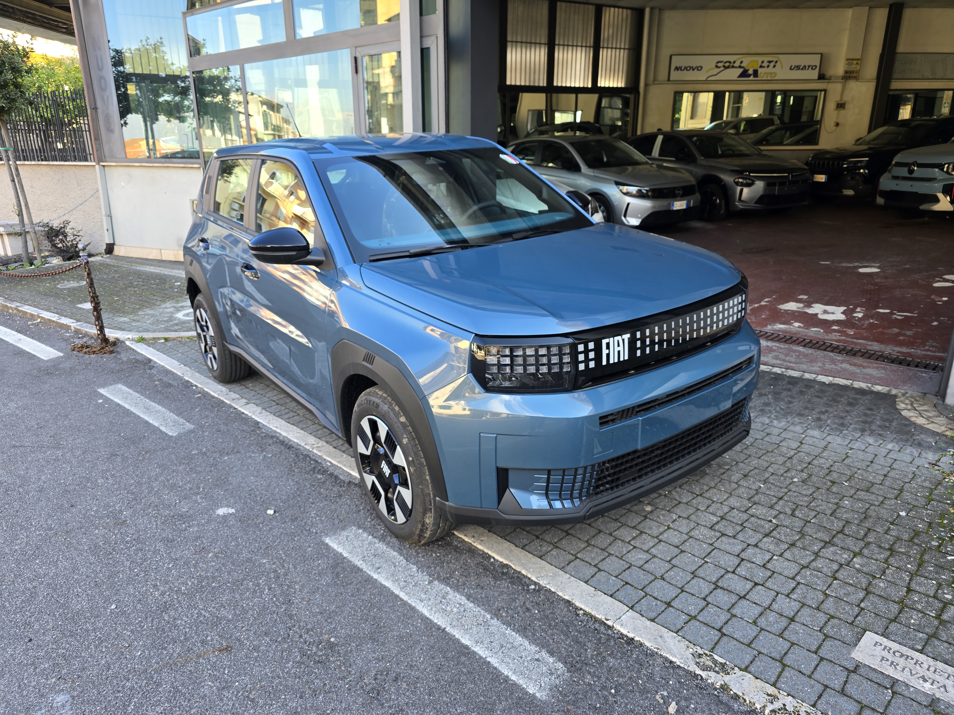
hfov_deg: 73.9
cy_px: 358
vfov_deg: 58.9
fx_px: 634
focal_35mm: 23
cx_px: 477
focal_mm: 6.3
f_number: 1.7
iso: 50
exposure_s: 1/180
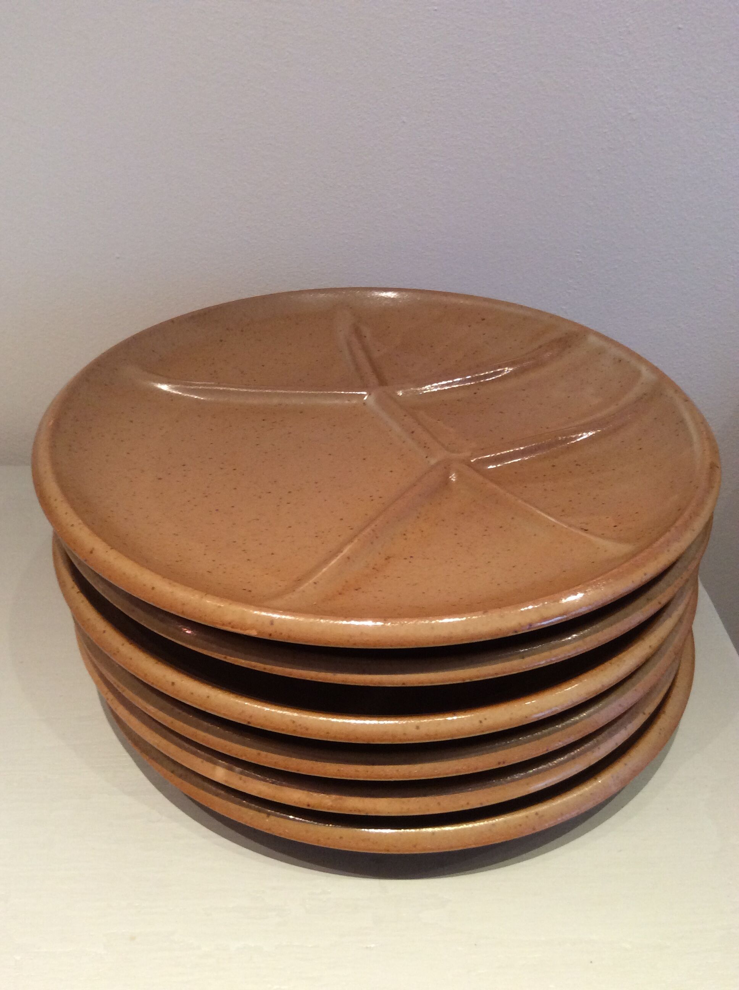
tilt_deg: -34.1
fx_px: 913
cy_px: 495
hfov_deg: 44.1
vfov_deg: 56.9
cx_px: 370
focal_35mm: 32
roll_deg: -1.2
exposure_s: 1/25
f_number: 2.4
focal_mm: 3.3
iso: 100
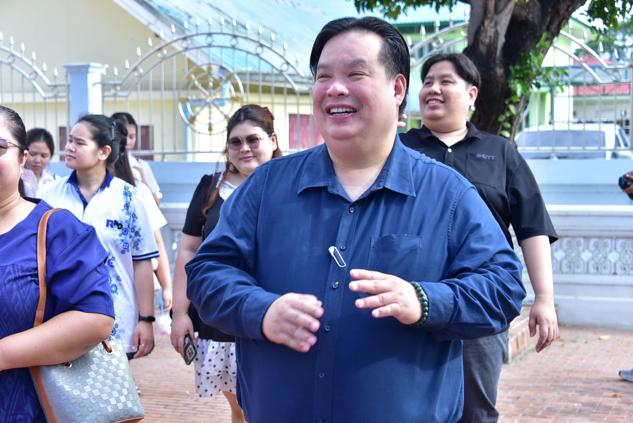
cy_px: 212
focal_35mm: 68
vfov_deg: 20.0
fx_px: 1196
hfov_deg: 29.6
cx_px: 316
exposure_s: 1/160
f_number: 6.3
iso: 250
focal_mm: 68
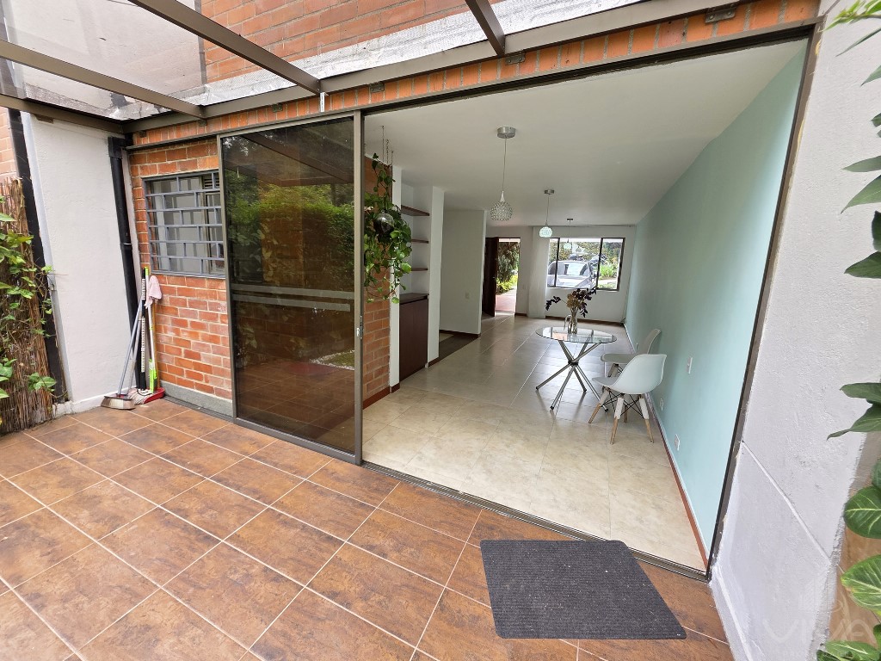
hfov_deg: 106.2
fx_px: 331
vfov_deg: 89.9
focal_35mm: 13
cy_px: 330
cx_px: 440
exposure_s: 1/120
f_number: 1.9
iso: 80
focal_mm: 2.2
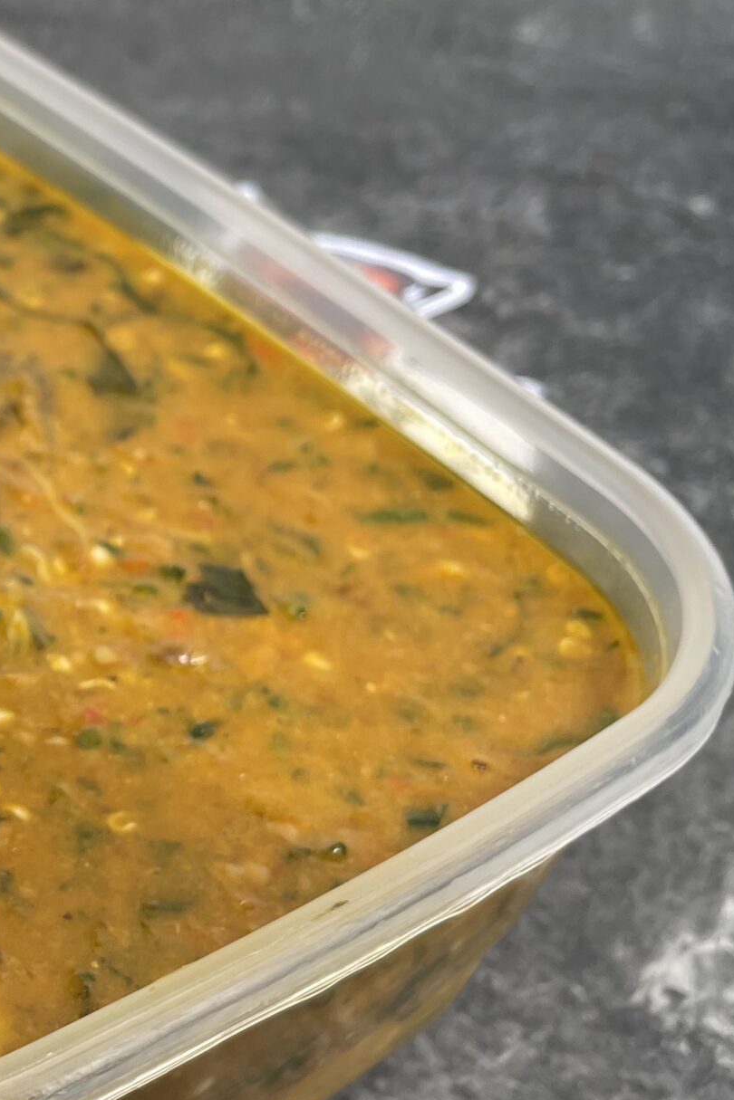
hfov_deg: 22.1
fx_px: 1743
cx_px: -124
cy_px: 616
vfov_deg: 35.0
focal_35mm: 57
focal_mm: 4.2
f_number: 1.6
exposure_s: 1/523
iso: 50
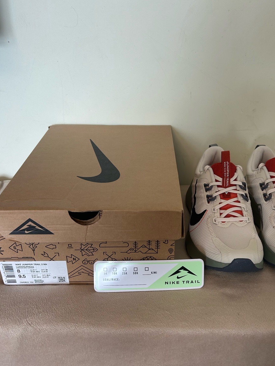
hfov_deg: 40.5
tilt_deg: -30.2
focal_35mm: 35
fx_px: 371
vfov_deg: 52.4
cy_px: 214
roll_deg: -2.1
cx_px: 164
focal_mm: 5.7
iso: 50
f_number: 1.5
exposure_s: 1/100
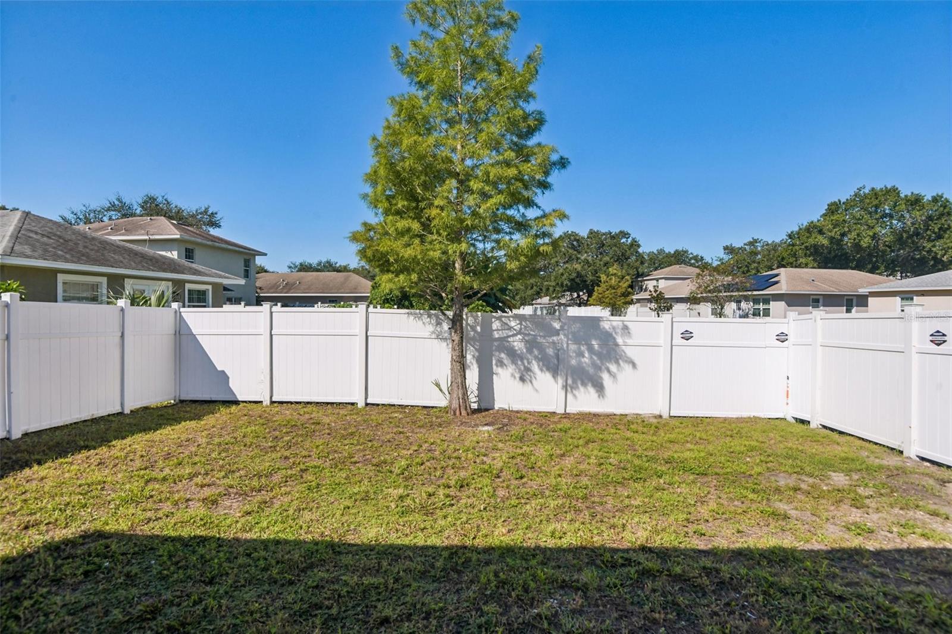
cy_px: 317
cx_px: 476
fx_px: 449
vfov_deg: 70.4
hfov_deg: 93.3
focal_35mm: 17
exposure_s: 1/3200
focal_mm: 17
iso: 400
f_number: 8
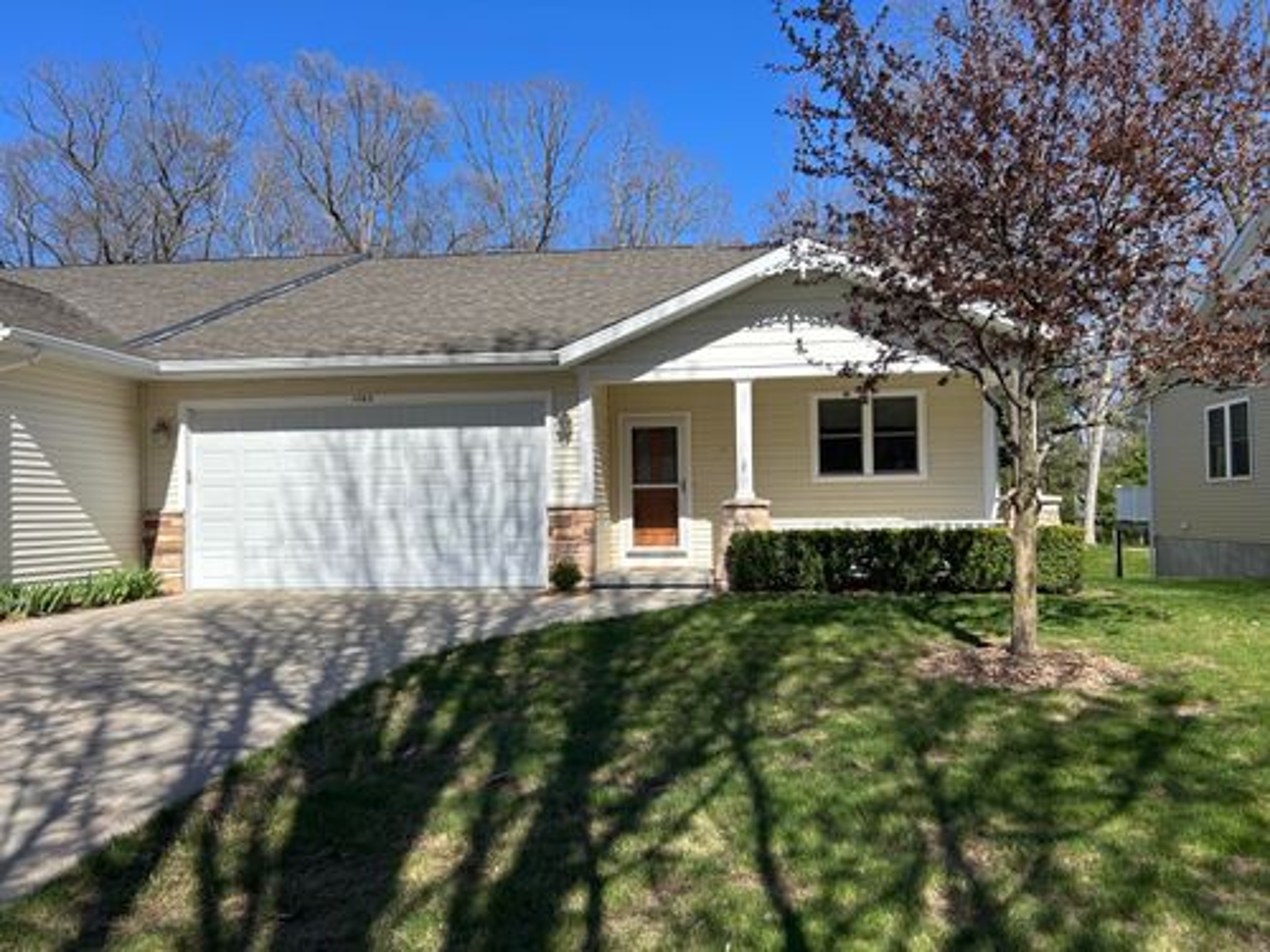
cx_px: 635
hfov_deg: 67.3
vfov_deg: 53.1
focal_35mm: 26
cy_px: 476
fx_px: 954
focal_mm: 5.7
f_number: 1.5
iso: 50
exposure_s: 1/3831
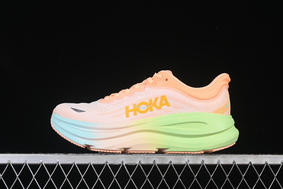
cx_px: 142
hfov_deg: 26.6
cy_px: 94
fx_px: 597
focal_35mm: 76
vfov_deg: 18.0
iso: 160
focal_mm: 50
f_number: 8
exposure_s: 1/80
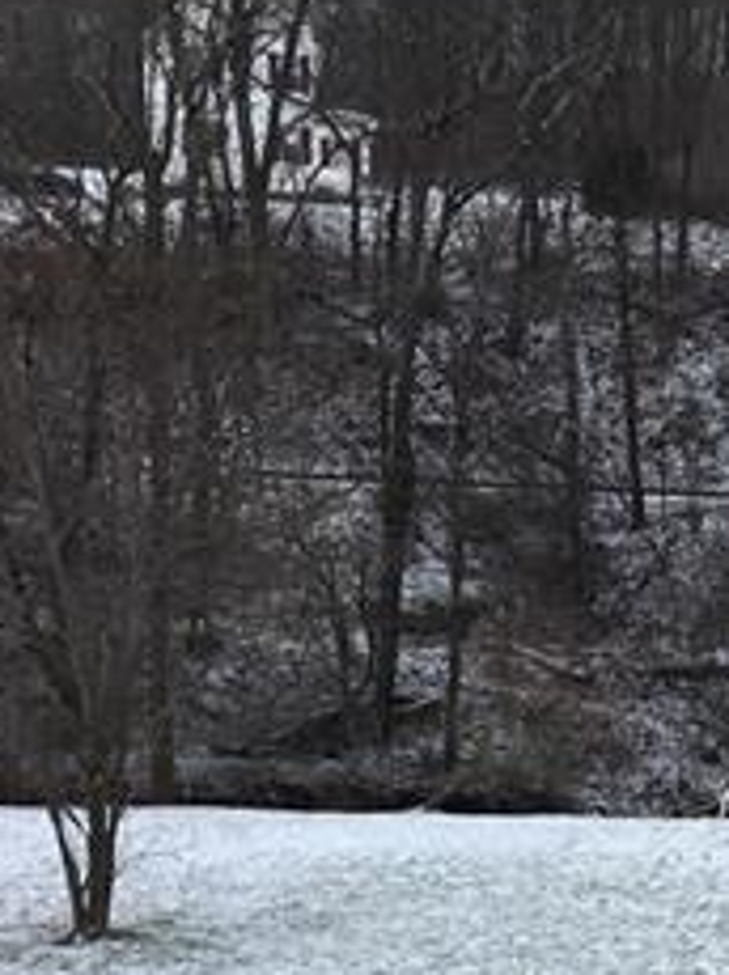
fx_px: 2279
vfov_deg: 22.4
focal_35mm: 81
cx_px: 788
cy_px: 1145
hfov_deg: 17.6
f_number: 2.4
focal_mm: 3.3
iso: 25
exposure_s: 1/799
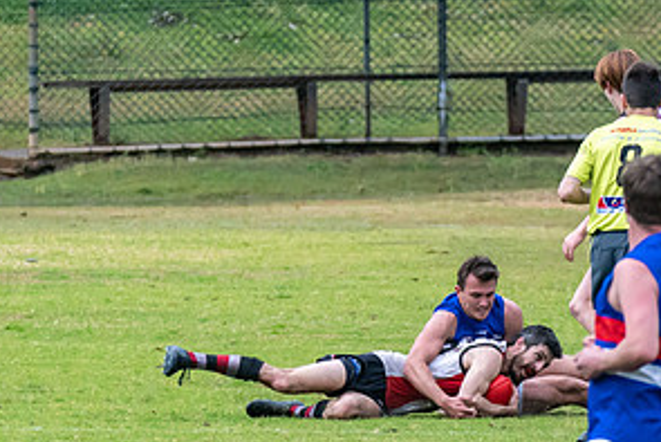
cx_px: 521
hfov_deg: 2.0
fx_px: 18957
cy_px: 443
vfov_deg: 1.3
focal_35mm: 1032
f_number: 7.1
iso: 1250
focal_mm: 280
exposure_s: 1/3200
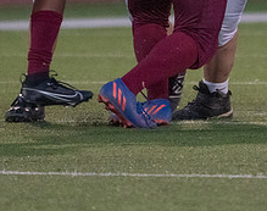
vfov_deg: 1.1
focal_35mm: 1419
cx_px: 238
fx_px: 11158
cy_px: -23
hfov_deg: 1.4
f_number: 5.6
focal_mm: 400
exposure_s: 1/1000
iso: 8000
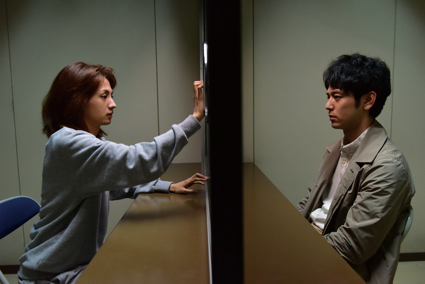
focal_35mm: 29
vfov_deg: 45.0
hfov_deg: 63.6
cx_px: 212
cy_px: 142
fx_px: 342
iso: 4000
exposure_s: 1/60
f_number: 4
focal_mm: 29
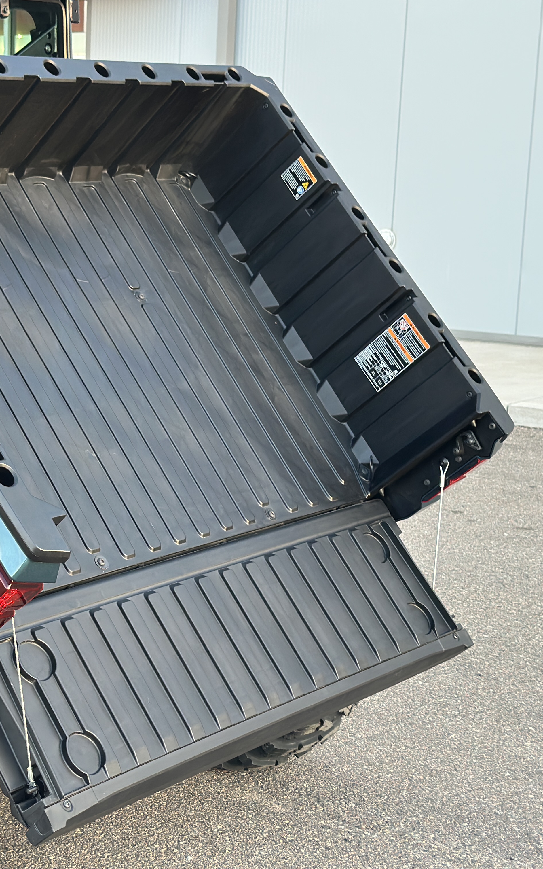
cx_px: 64
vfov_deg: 30.2
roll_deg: -1.4
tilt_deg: -8.6
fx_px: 1610
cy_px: 434
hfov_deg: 18.8
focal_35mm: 68
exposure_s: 1/76
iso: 125
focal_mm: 6.86
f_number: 1.78
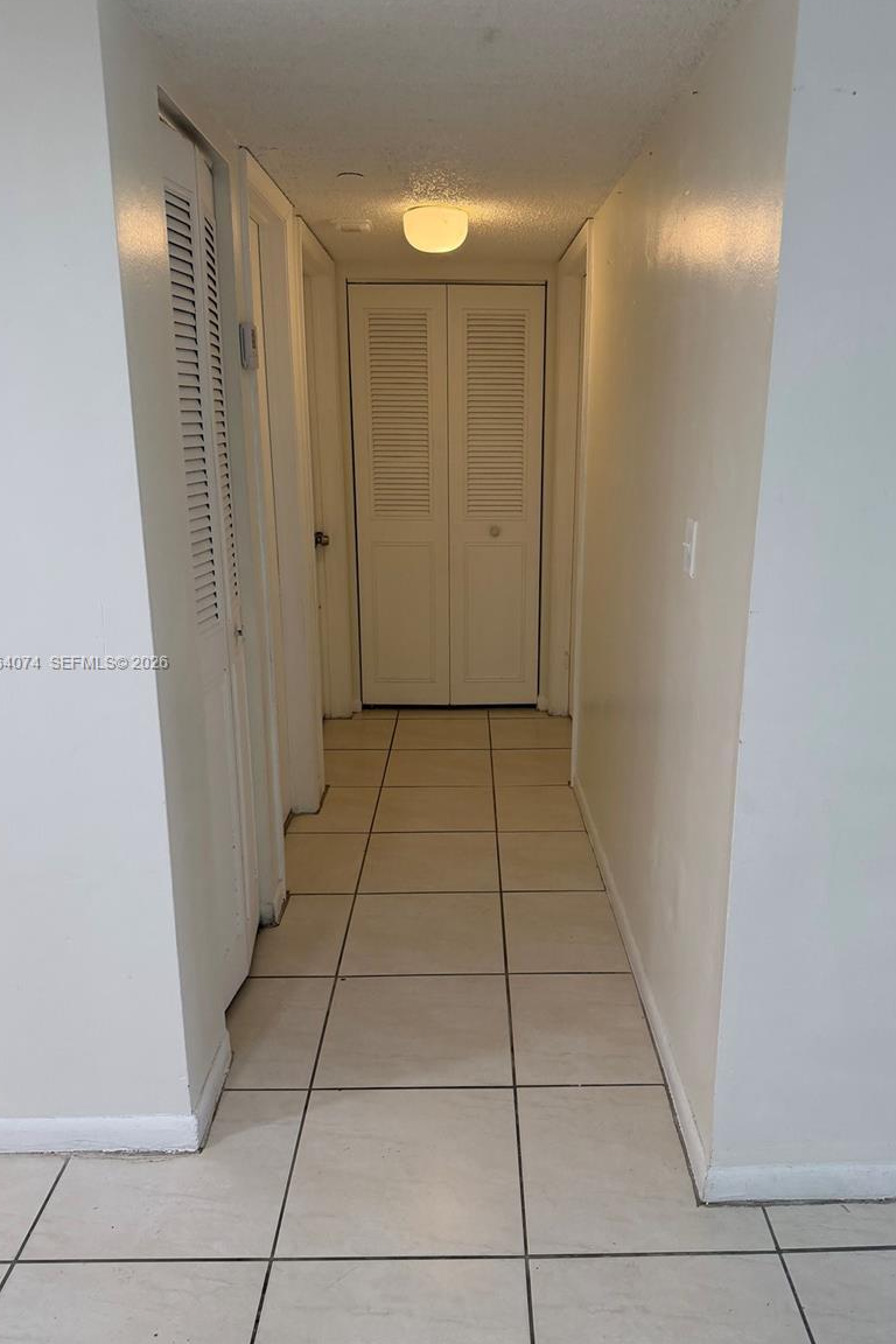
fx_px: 971
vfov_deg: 69.4
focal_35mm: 26
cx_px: 477
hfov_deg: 49.5
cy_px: 664
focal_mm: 6.76
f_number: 1.78
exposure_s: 1/194
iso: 200
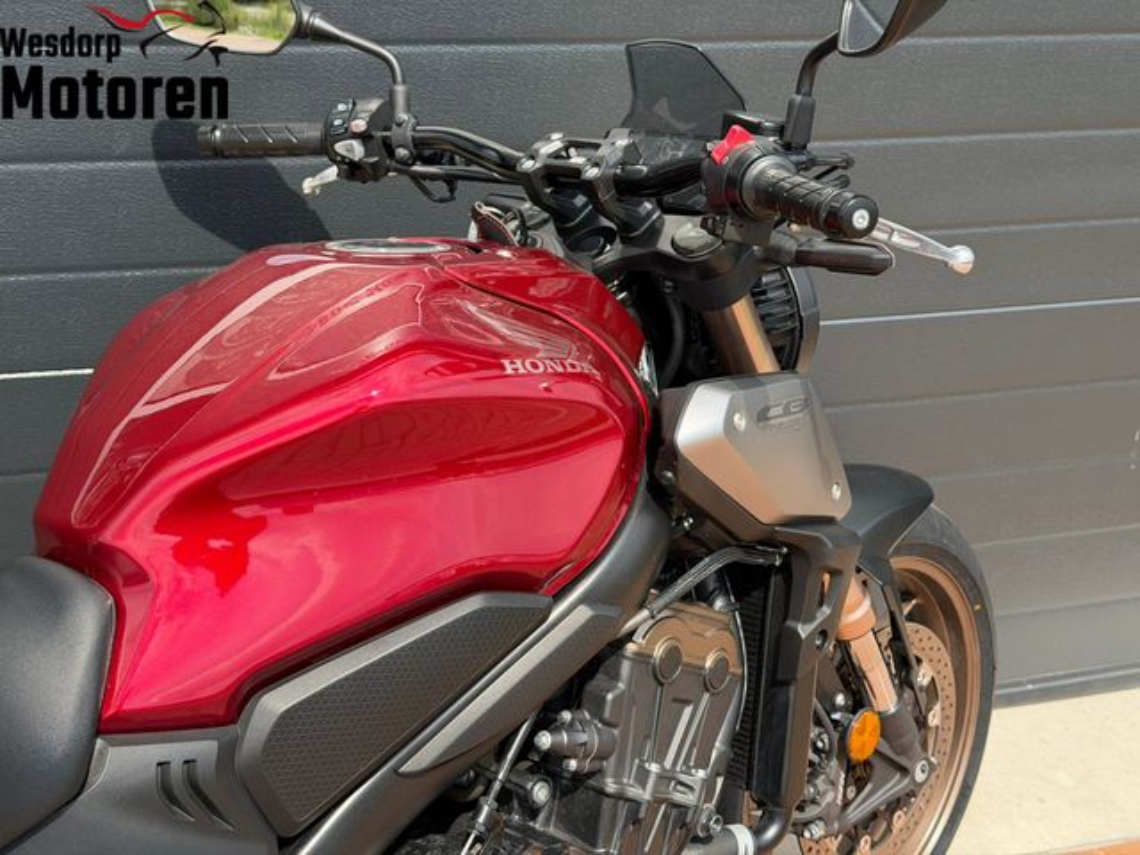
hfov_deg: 39.7
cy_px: 428
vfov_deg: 30.3
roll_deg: -2.2
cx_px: 570
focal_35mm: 48
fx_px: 1581
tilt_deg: -25.1
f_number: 1.78
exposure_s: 1/2088
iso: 100
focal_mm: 6.76
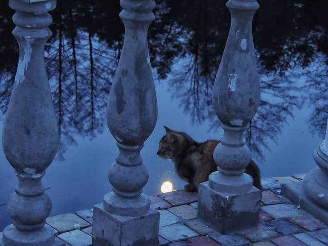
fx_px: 995
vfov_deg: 14.1
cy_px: 123
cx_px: 164
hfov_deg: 18.7
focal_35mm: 105
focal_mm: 18.7
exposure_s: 1/6
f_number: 4.2
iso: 800
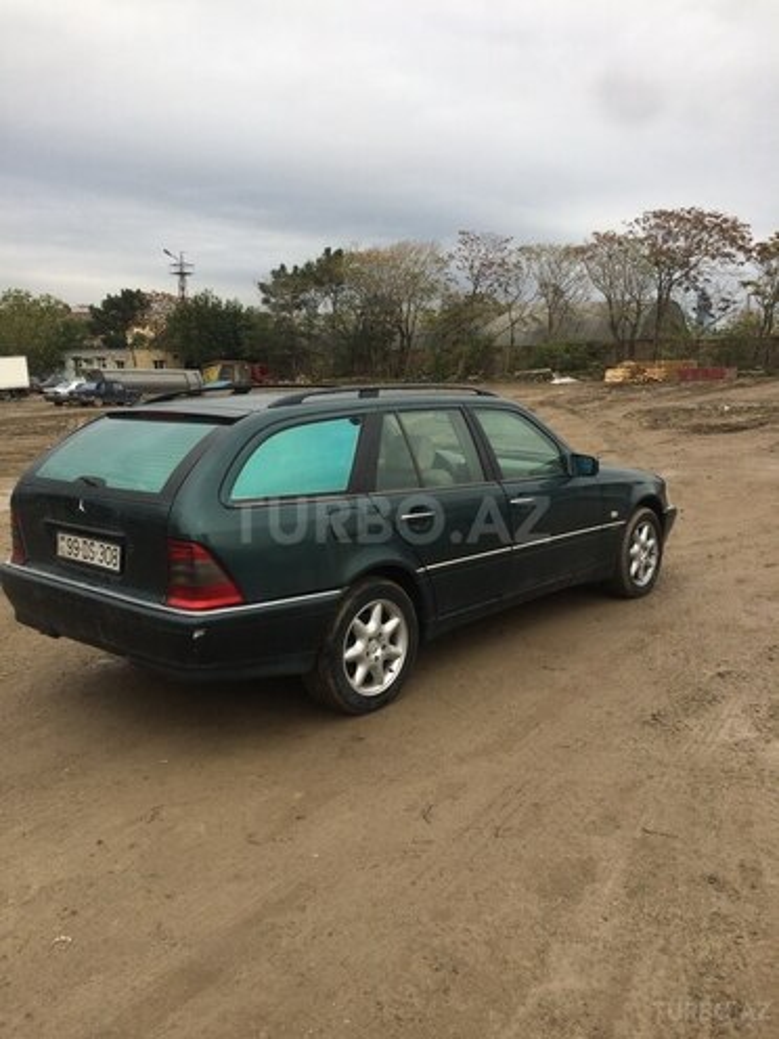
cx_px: 390
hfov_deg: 48.2
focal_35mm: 29
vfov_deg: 61.7
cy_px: 520
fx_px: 870
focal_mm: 4.15
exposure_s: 1/466
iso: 32
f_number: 2.2
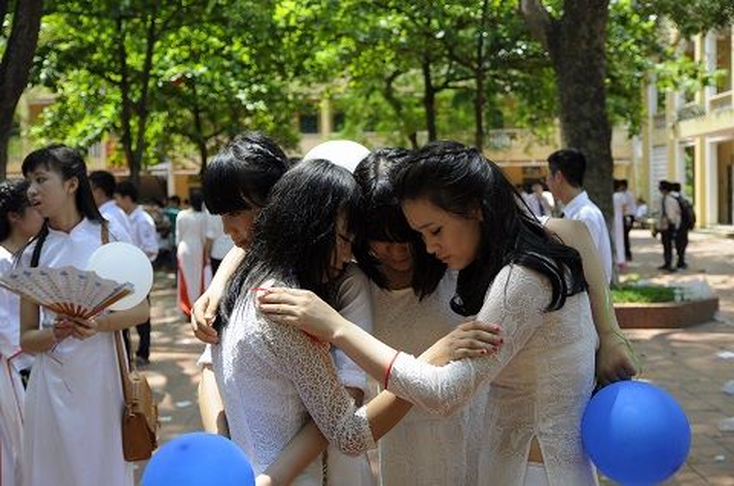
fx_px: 885
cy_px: 243
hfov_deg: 45.0
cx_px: 367
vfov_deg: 30.7
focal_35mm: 44
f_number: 2.8
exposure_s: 1/500
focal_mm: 29
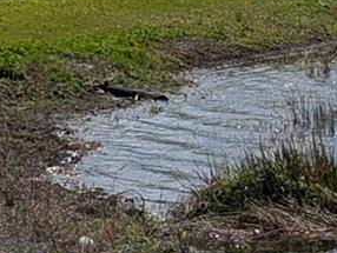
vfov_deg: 5.4
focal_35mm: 273
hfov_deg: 7.1
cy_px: -173
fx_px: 2660
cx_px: 562
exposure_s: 1/2128
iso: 23
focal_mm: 6.9
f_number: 1.68
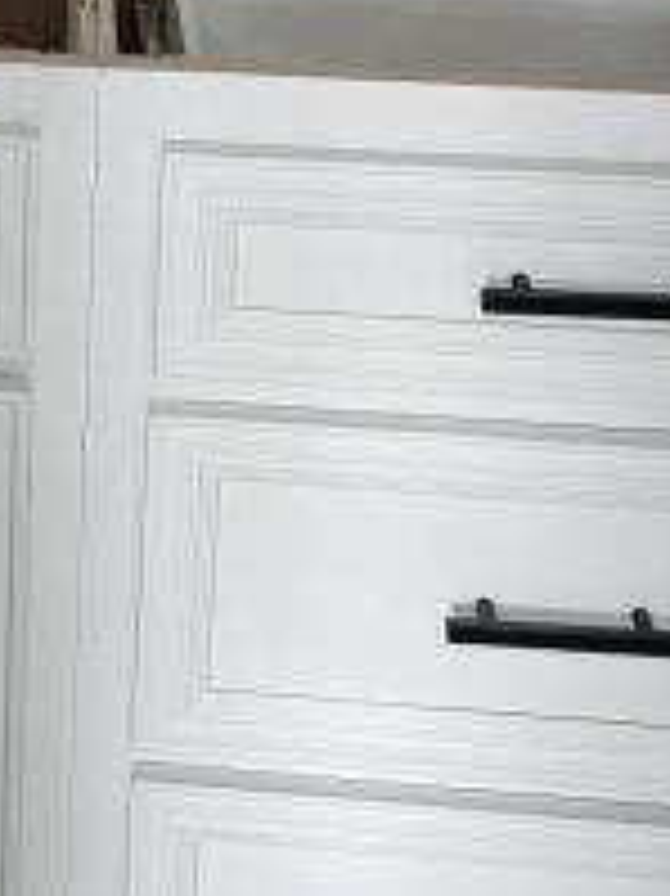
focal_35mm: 77
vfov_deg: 23.9
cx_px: -166
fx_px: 1989
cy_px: -65
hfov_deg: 18.0
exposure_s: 1/170
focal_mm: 6.3
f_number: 1.7
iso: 640
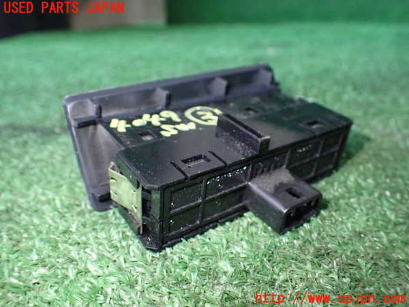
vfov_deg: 46.8
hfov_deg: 60.0
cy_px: 154
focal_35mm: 30
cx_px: 204
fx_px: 354
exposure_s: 1/50
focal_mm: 5.4
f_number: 2.3
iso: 800
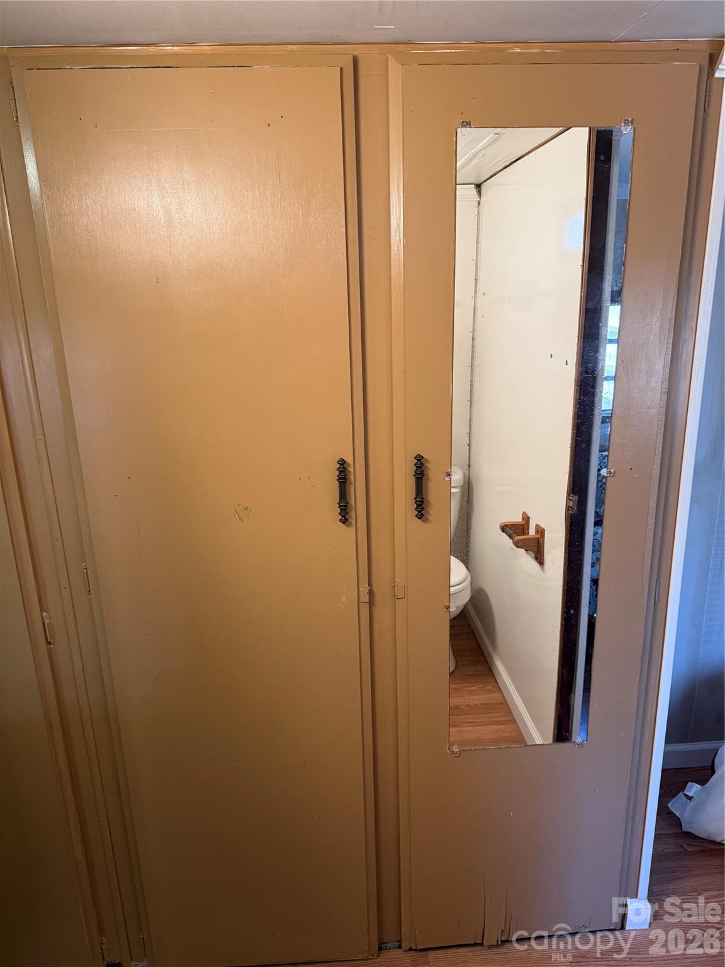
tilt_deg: -16.0
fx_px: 670
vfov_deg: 71.6
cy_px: 484
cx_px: 362
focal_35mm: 24
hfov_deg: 56.8
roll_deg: +1.5
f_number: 1.78
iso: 200
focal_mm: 6.76
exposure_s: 1/60
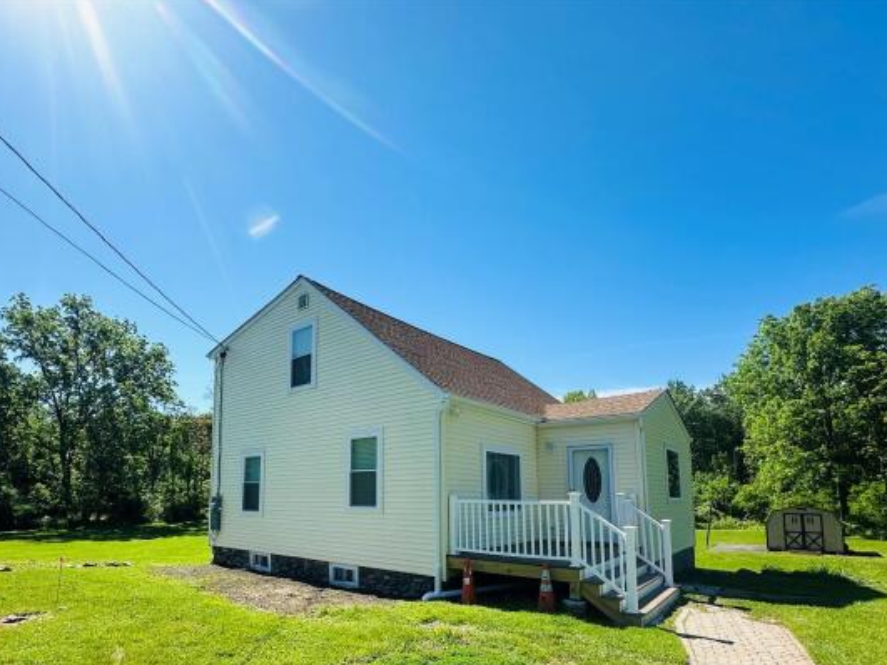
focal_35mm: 19
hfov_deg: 84.3
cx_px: 393
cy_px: 448
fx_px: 487
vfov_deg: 66.6
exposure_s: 1/1642
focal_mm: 2.22
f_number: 2.2
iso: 50
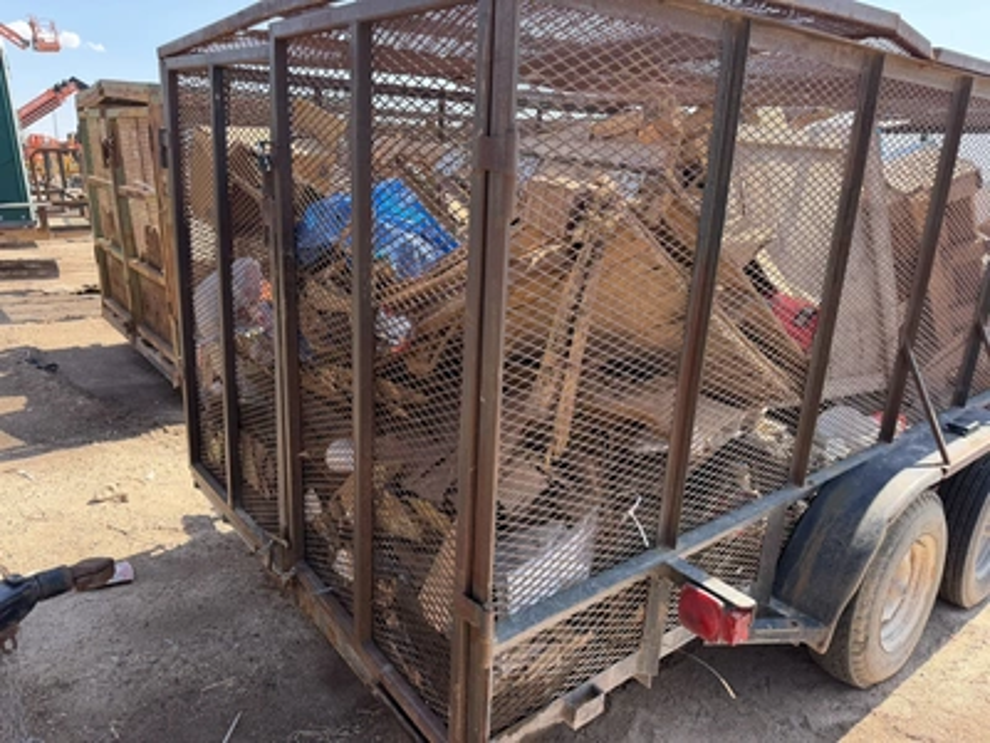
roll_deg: -3.5
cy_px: 372
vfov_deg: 56.8
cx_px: 495
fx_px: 686
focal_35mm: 24
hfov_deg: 71.6
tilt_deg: -13.4
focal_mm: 6.76
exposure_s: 1/1032
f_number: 1.78
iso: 100
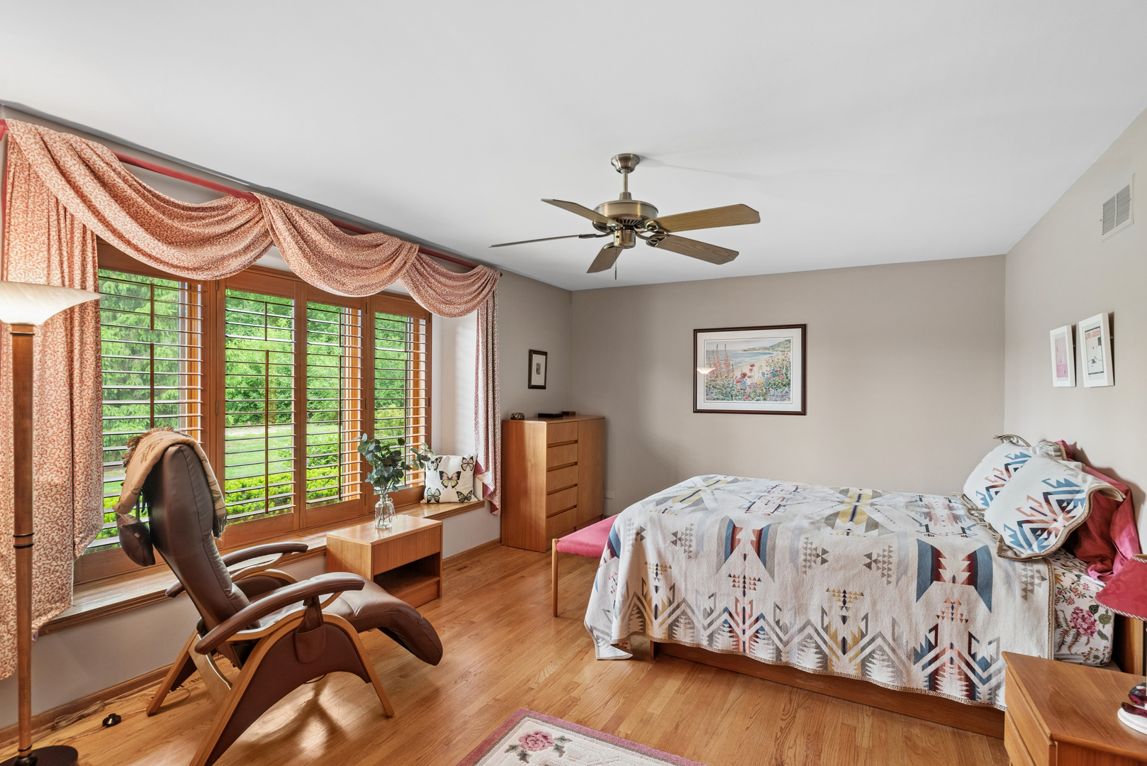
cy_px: 383
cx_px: 574
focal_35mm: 17
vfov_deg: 70.5
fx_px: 542
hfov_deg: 93.3
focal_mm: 17
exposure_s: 1/8
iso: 200
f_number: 8
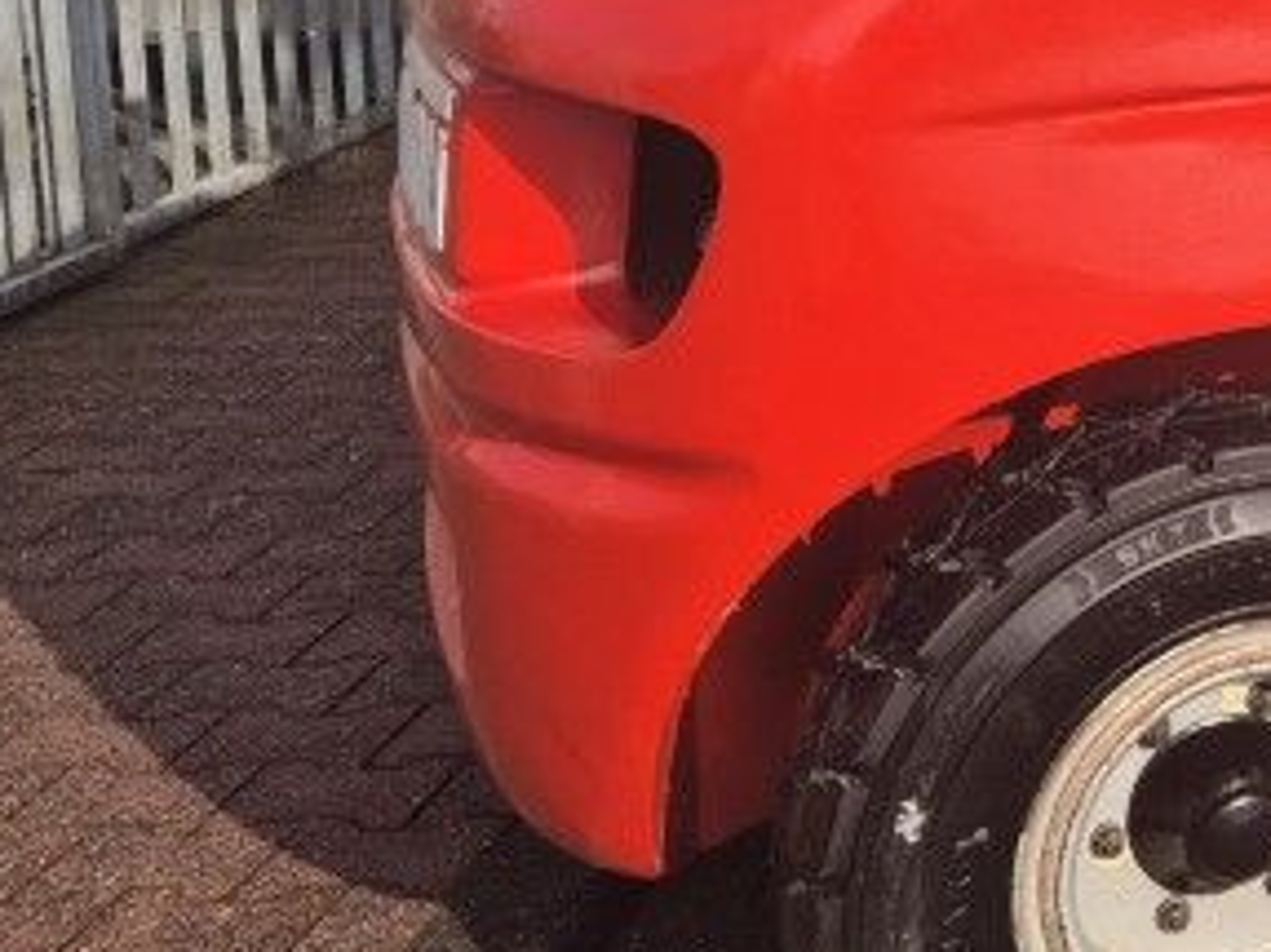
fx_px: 3010
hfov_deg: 20.6
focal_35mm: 82
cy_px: -199
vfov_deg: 17.1
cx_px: 1860
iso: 25
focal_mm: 5.4
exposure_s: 1/2004
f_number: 1.8
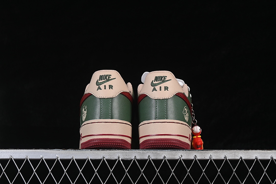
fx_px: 575
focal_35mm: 75
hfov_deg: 27.0
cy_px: 92
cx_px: 138
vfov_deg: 18.2
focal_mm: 50
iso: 160
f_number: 8
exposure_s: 1/80
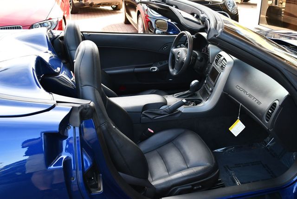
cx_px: 148
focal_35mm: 36
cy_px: 100
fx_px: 297
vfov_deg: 36.9
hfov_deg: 53.1
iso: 400
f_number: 4
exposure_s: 1/250
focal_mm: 18
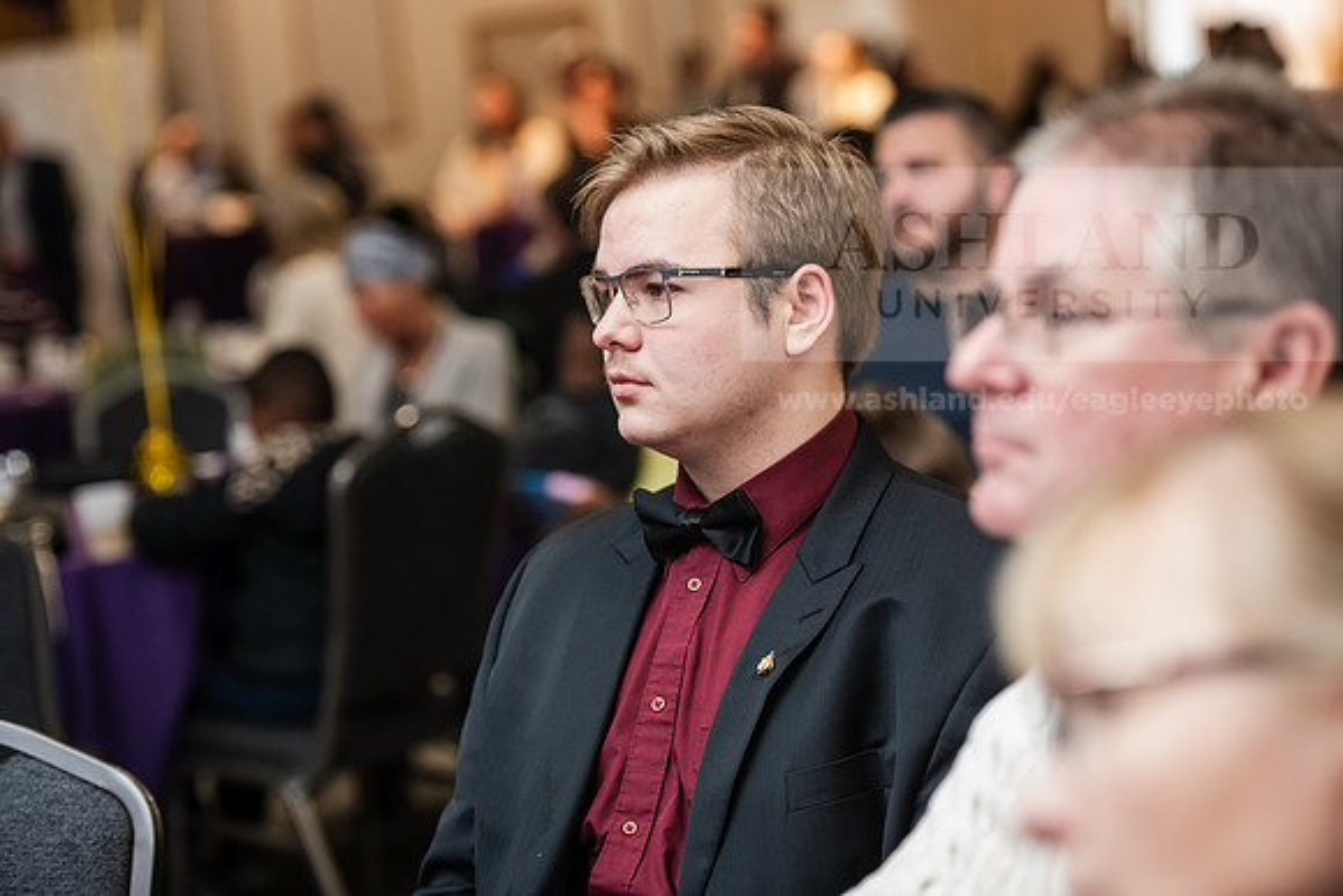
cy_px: 448
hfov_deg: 20.4
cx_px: 672
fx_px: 3731
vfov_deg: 13.7
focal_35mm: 100
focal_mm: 100
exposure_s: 1/160
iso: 2500
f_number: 3.2
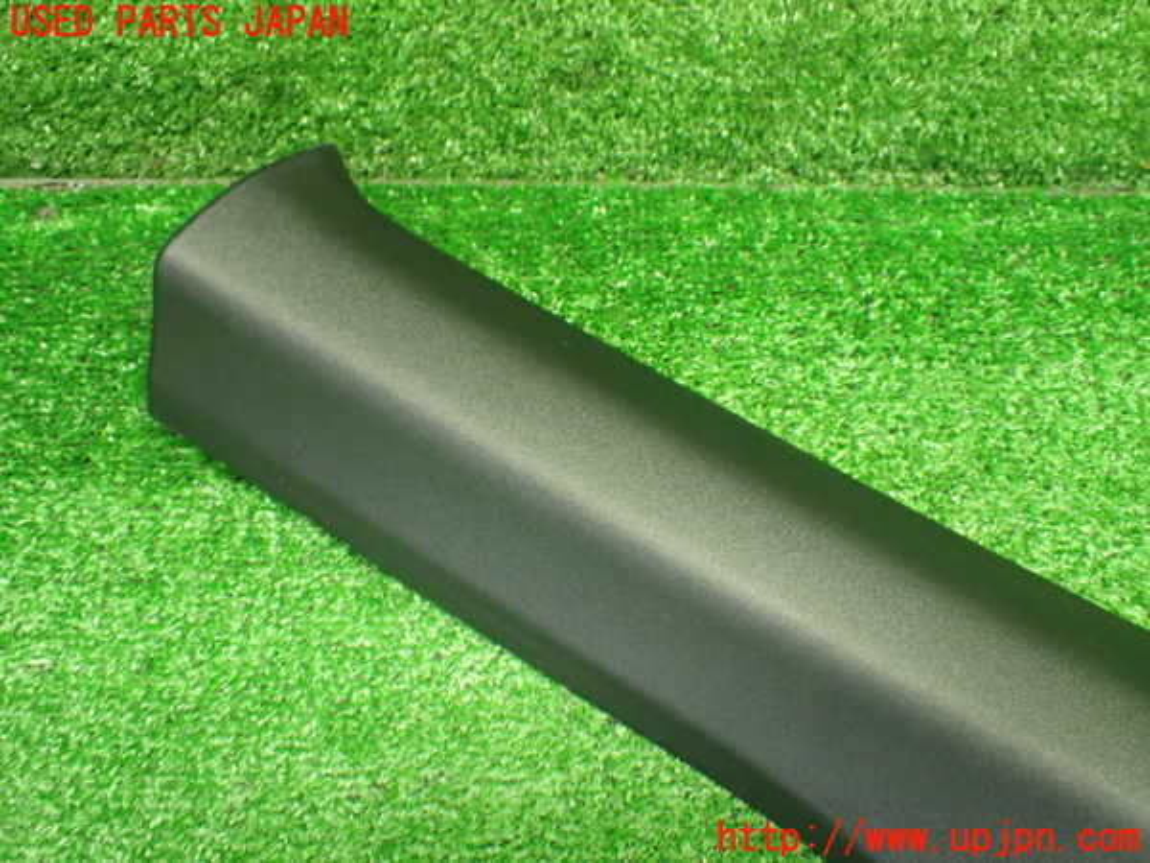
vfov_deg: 44.2
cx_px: 575
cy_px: 432
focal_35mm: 32
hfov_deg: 56.8
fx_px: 1063
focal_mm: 5.79
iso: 800
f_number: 2.4
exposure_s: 1/50
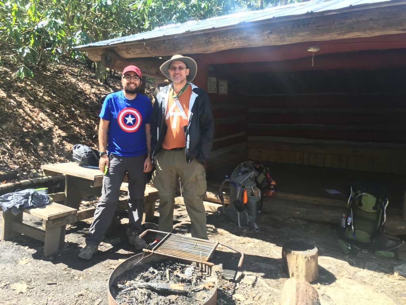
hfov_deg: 61.7
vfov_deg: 48.2
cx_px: 203
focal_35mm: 29
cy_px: 152
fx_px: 340
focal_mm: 4.15
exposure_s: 1/120
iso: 40
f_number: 2.2
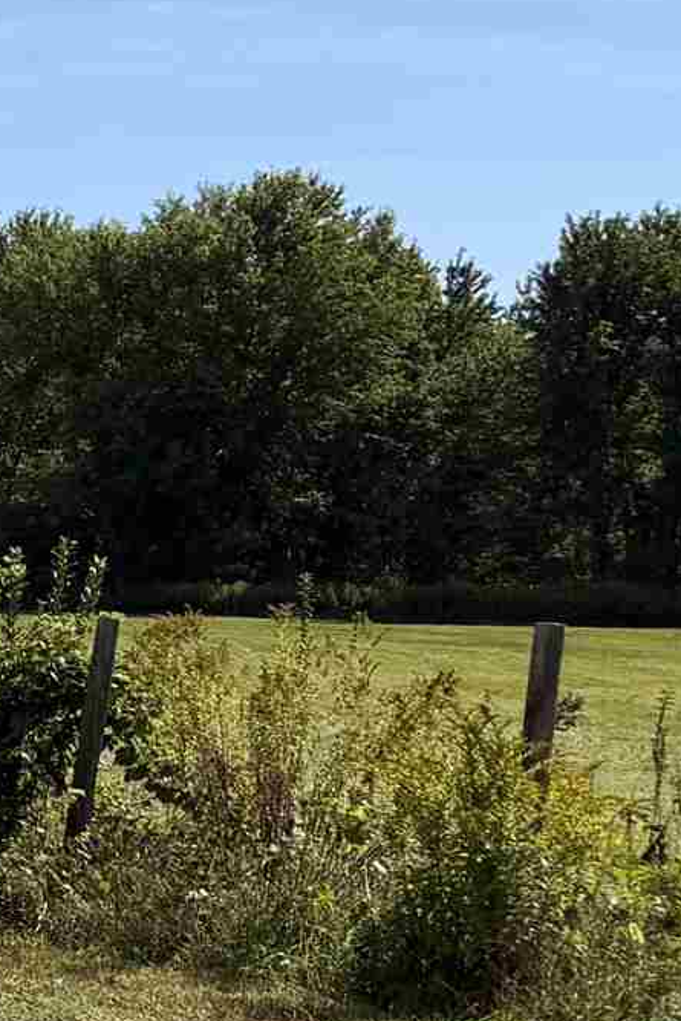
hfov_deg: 9.3
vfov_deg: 17.7
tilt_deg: -2.7
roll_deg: -0.5
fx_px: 3261
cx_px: -1394
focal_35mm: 115
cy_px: 675
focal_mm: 6.76
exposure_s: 1/6173
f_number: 1.78
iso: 80
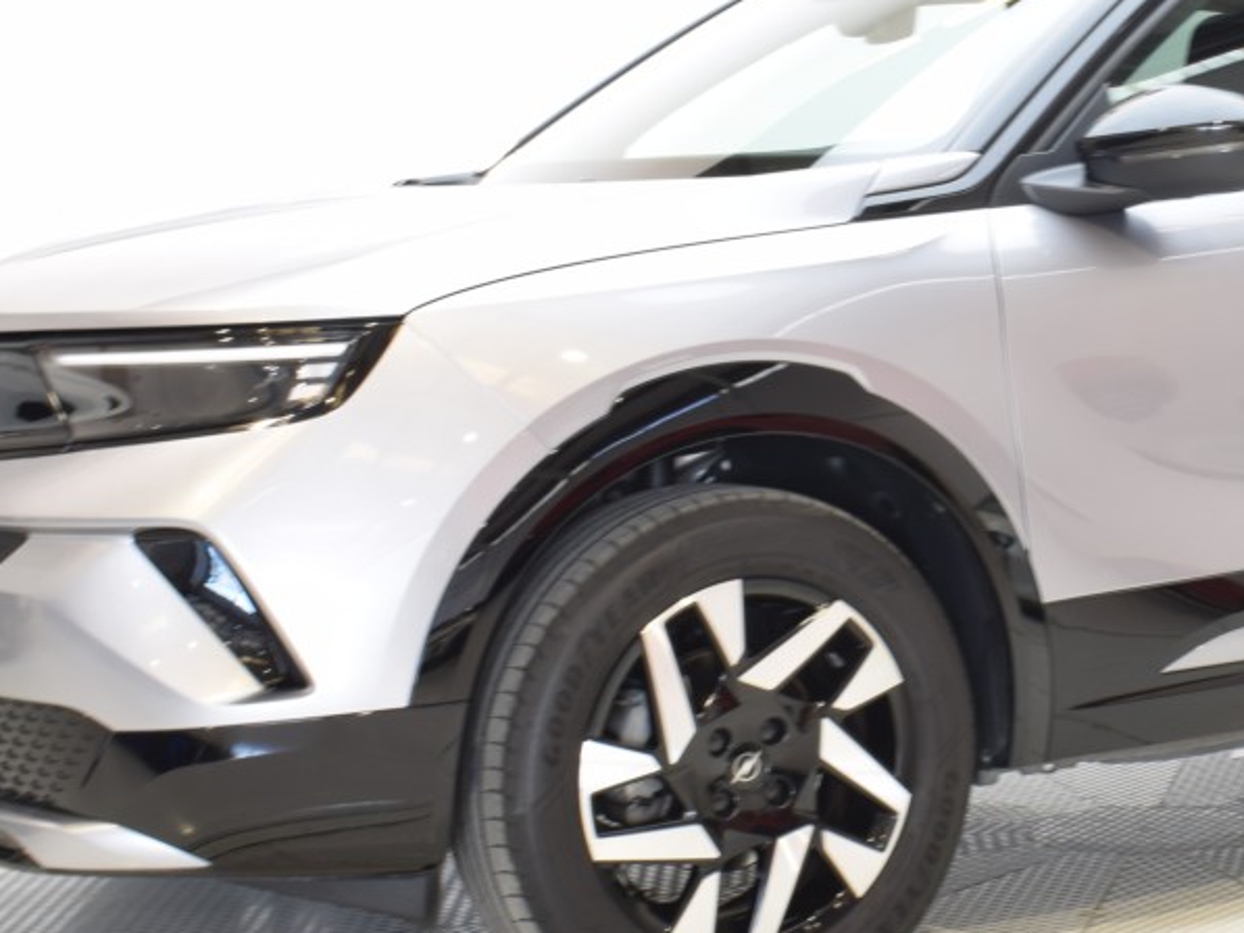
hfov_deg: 22.0
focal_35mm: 87
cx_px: 1092
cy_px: 267
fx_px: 3127
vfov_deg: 16.9
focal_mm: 24
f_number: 14
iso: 100
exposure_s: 1
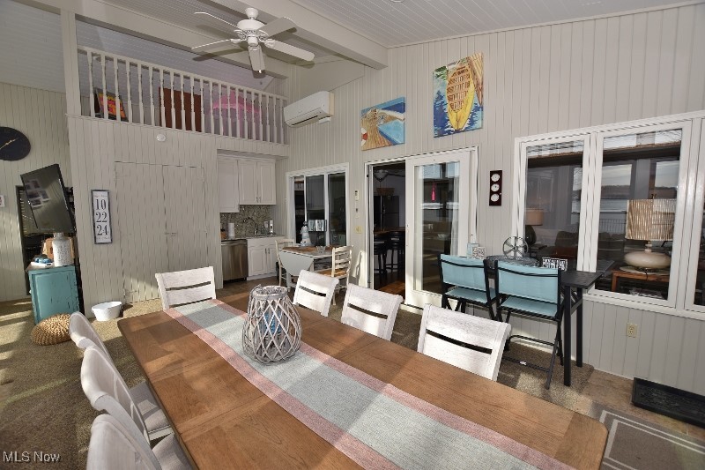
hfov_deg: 100.4
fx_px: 294
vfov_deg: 77.3
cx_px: 352
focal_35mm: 15
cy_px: 235
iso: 100
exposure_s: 1/200
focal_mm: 10
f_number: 4.5
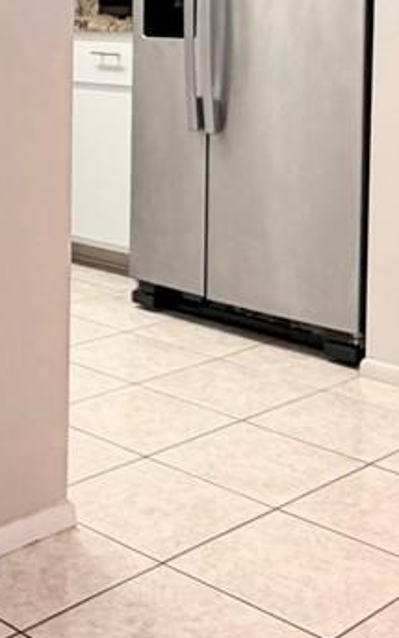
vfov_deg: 28.5
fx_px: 1200
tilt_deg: -2.5
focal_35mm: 69
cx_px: 20
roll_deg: -0.6
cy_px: 56
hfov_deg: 18.5
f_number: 2.2
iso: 160
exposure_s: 1/60
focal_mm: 2.22
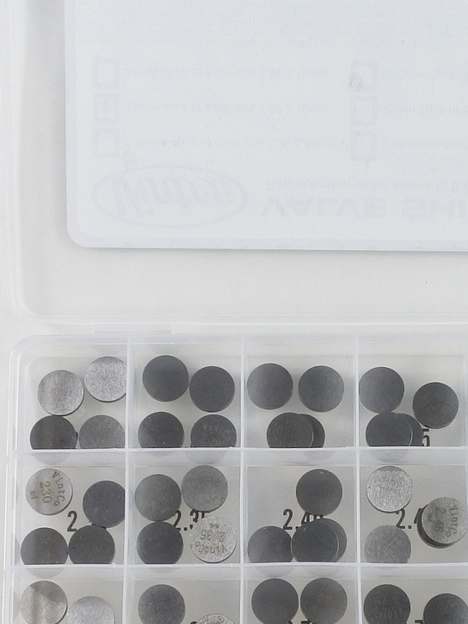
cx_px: 363
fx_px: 1171
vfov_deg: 29.8
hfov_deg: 22.3
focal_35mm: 65
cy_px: 340
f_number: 4
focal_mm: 12.8
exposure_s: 1/125
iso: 400
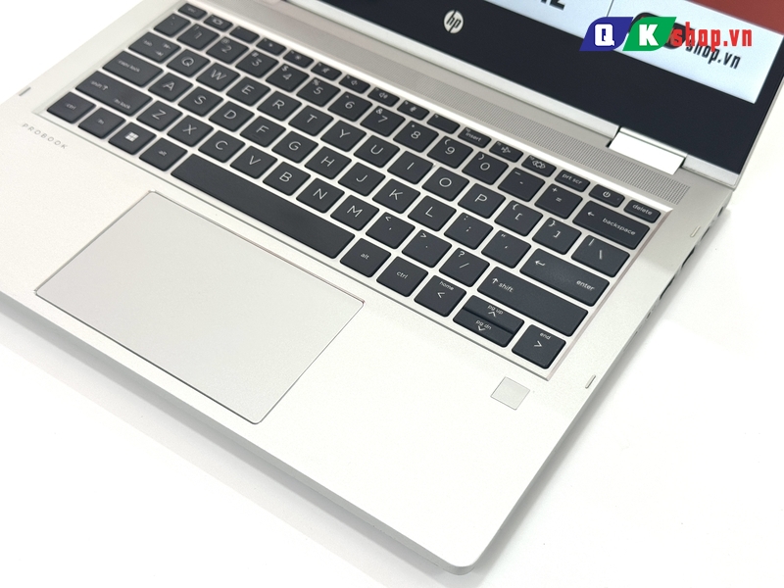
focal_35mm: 48
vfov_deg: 30.3
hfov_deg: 39.7
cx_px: 392
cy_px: 294
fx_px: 1087
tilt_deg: -49.9
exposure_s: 1/150
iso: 64
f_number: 1.78
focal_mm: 6.76
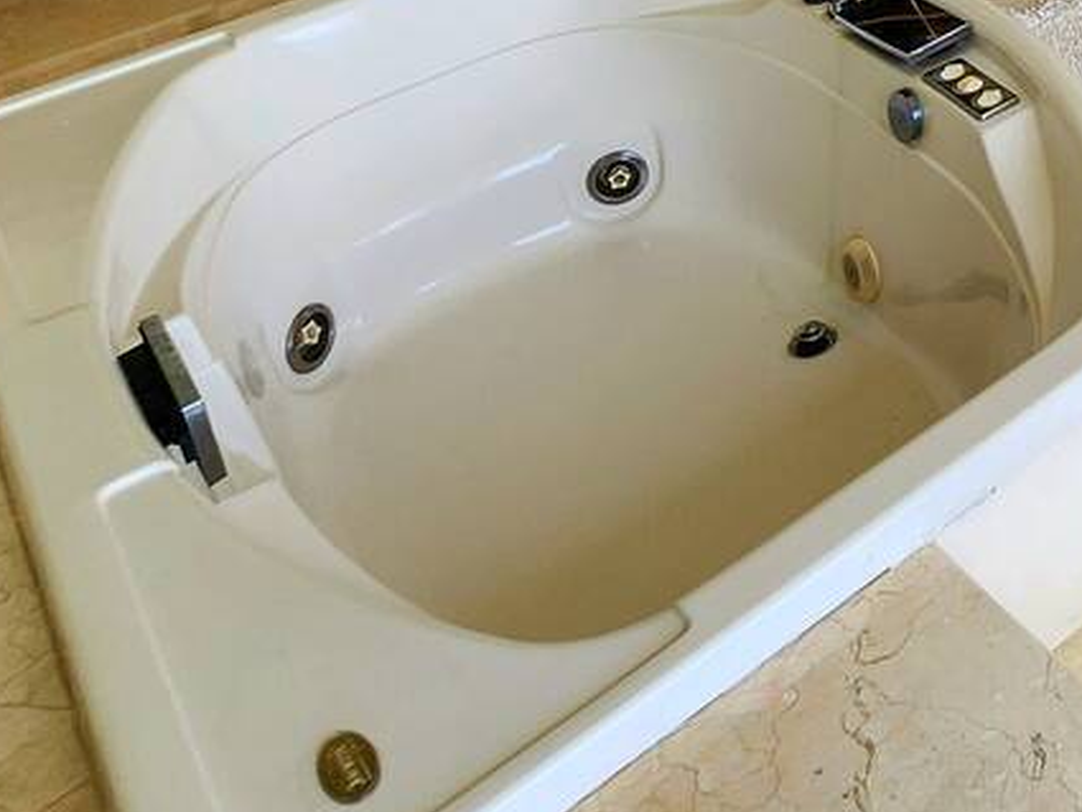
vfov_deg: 24.0
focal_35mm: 44
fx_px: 1376
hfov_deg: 30.3
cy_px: -481
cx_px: 1515
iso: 50
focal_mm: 2.2
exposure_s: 1/256
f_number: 2.2
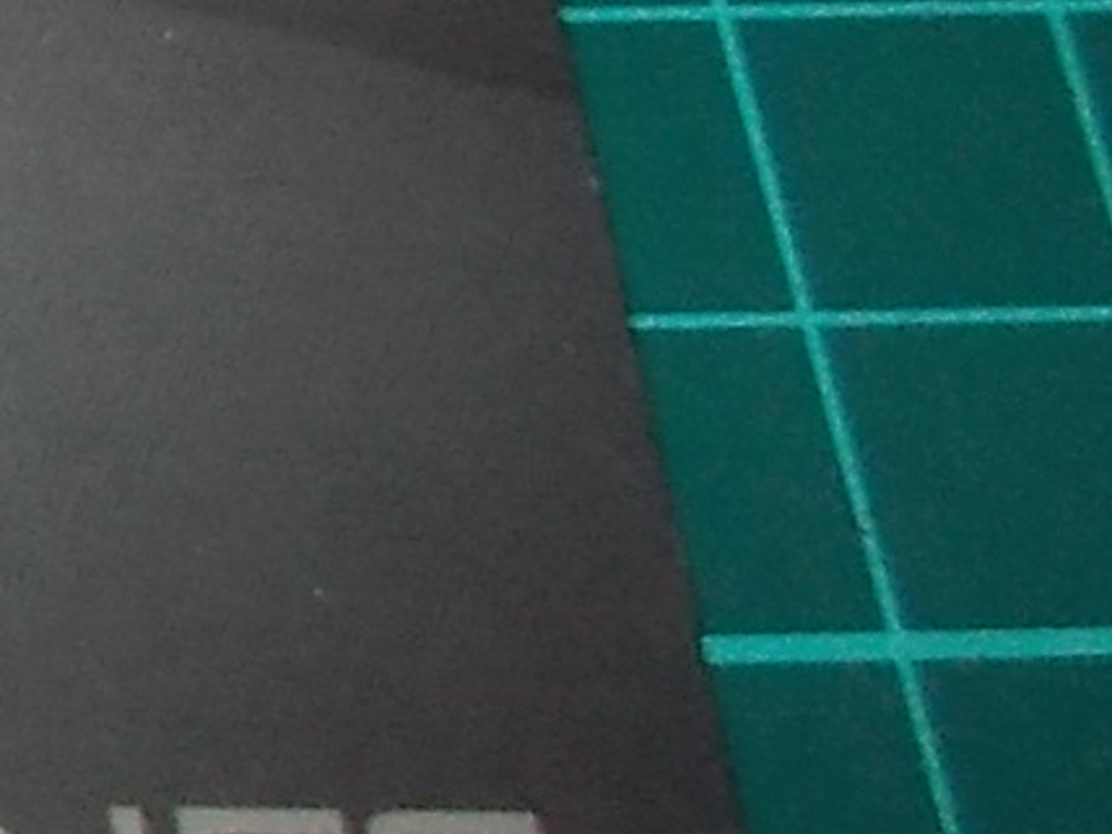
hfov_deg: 10.7
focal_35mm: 154
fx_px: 4947
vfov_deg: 9.5
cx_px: -1684
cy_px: -281
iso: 200
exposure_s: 1/30
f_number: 3.3
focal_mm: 4.1
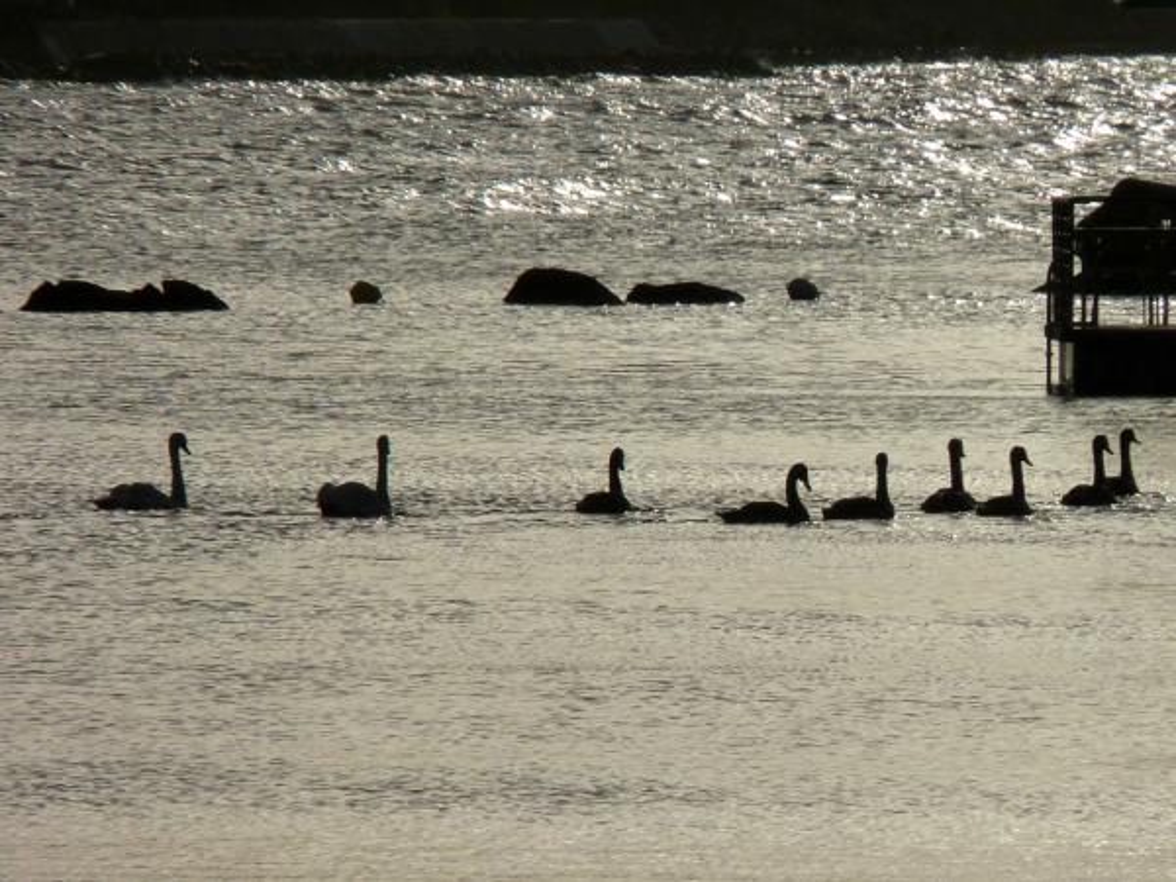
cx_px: 588
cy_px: 441
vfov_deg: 2.5
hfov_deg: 3.3
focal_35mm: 595
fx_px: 20214
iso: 125
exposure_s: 1/1300
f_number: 8
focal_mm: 86.4
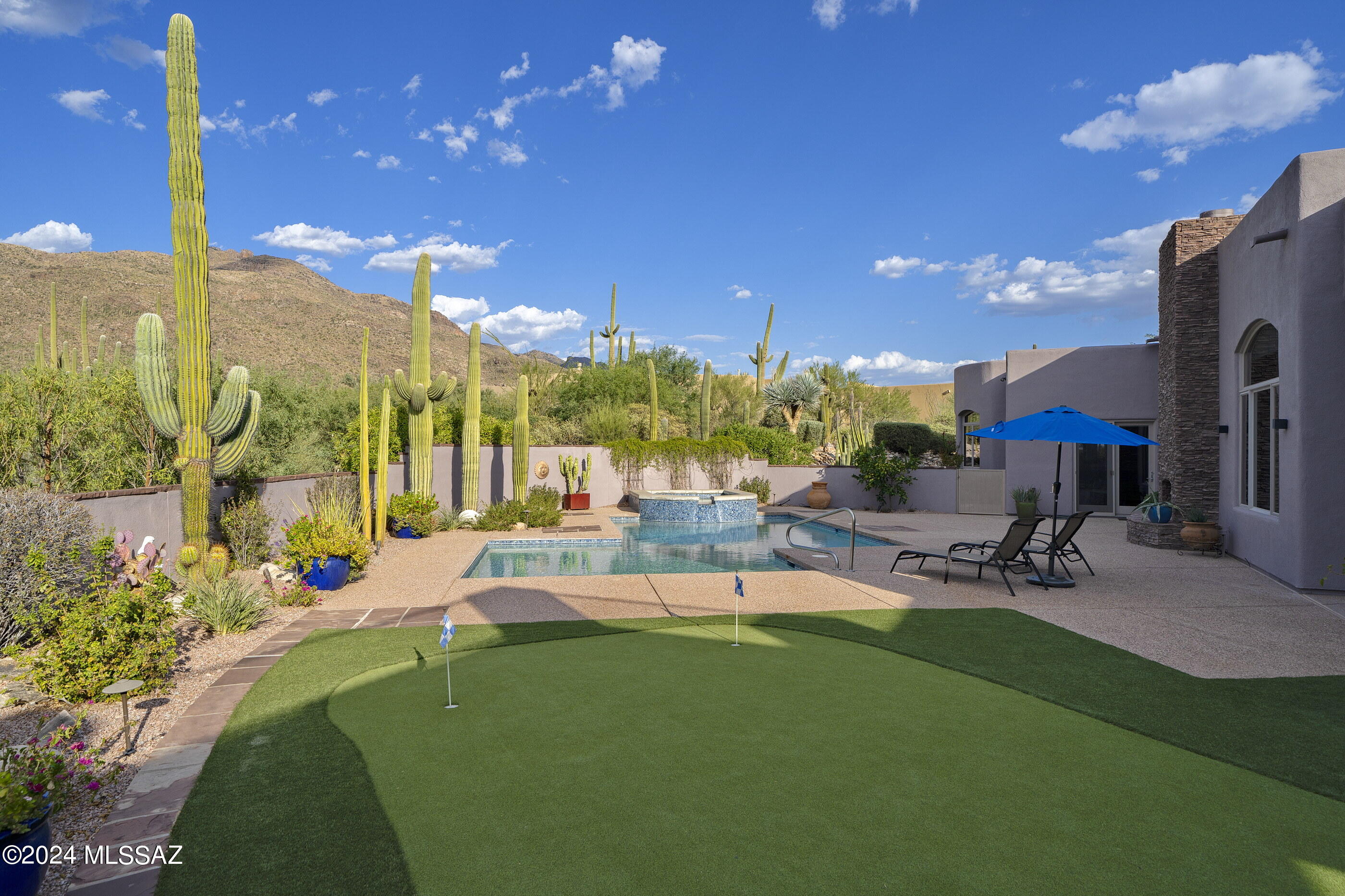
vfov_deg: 61.9
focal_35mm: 20
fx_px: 747
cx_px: 672
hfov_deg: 84.0
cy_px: 448
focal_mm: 20
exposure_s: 1/160
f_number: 9
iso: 100
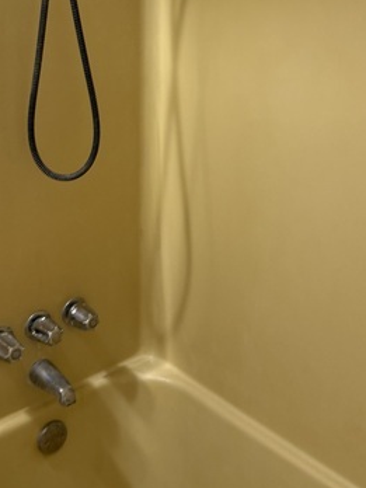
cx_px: 168
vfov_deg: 40.8
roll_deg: +0.7
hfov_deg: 31.5
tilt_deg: -18.0
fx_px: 648
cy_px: 166
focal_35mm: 46
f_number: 1.78
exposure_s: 1/60
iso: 160
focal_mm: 6.76
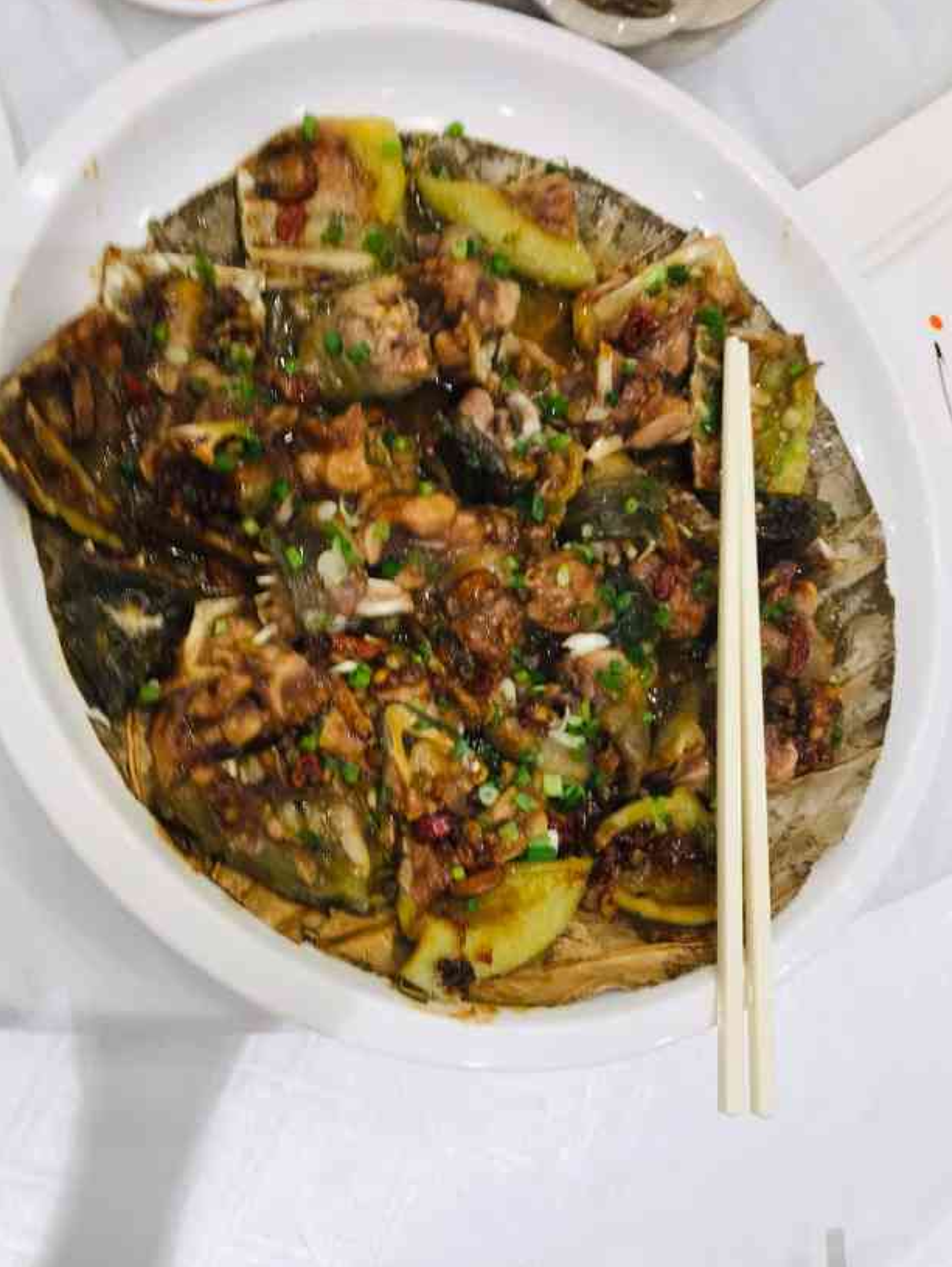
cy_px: 667
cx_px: 416
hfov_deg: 44.1
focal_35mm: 32
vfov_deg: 56.8
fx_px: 1172
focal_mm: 3.99
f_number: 1.8
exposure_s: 1/50
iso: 32
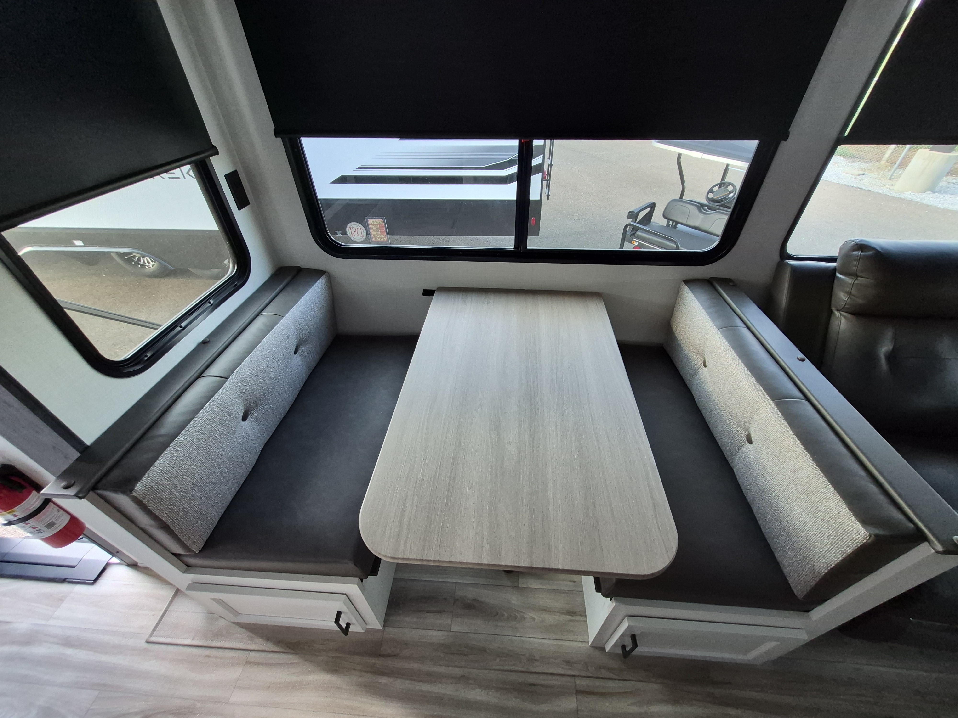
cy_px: 359
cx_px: 479
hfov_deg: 106.2
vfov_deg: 89.9
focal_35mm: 13
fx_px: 360
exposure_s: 1/60
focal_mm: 1.74
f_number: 2.2
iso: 200
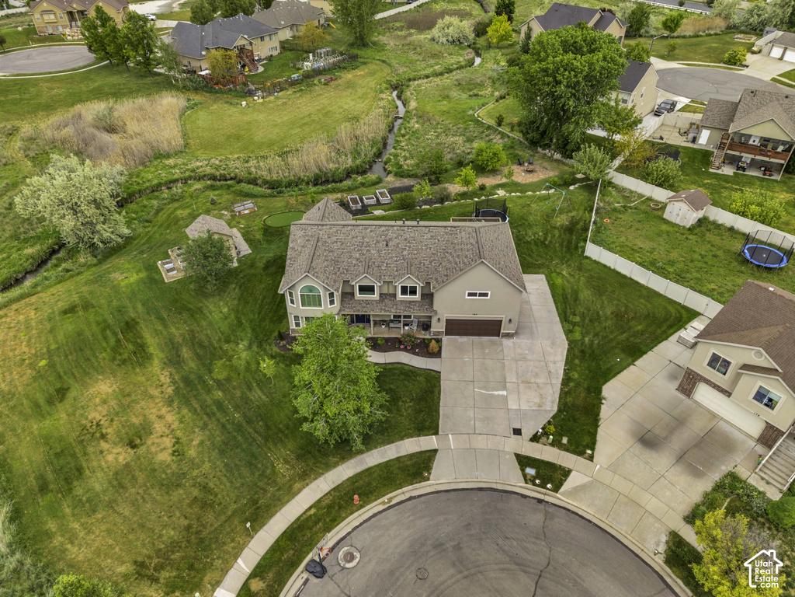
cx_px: 398
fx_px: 551
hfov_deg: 71.6
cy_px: 298
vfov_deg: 56.8
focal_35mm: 24
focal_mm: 8.67
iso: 100
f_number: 1.8
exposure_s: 1/160
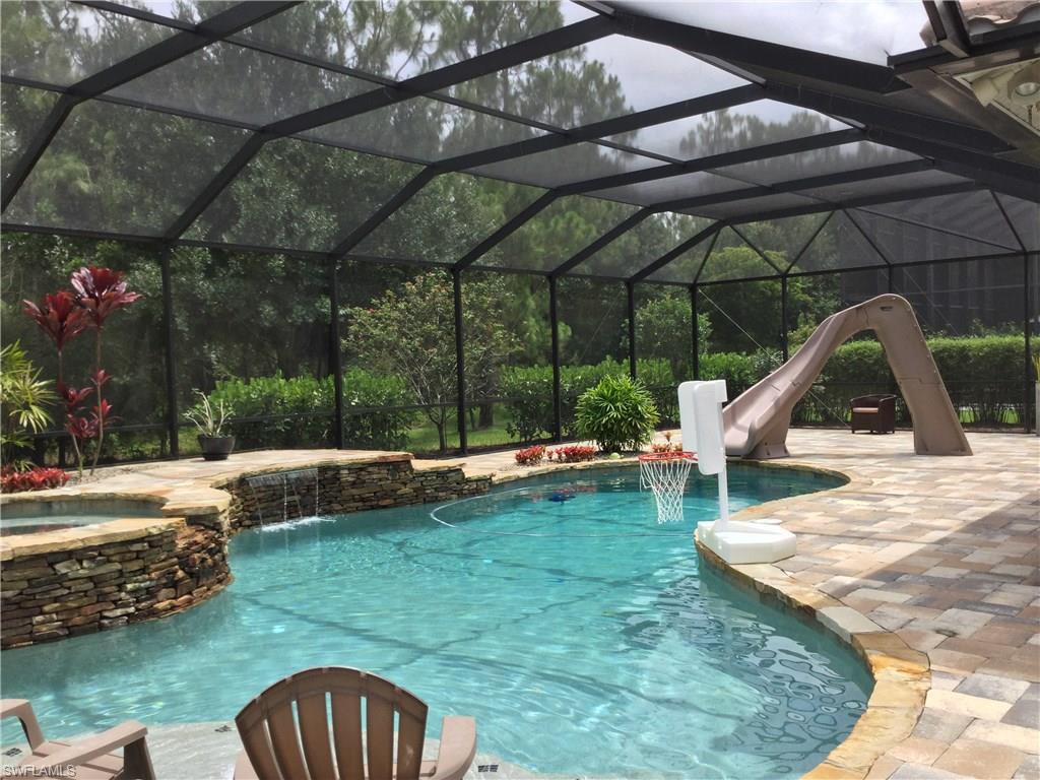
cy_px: 390
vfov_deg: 45.4
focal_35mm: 31
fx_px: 931
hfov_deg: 58.4
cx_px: 520
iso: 25
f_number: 2.4
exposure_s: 1/608
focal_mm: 3.3
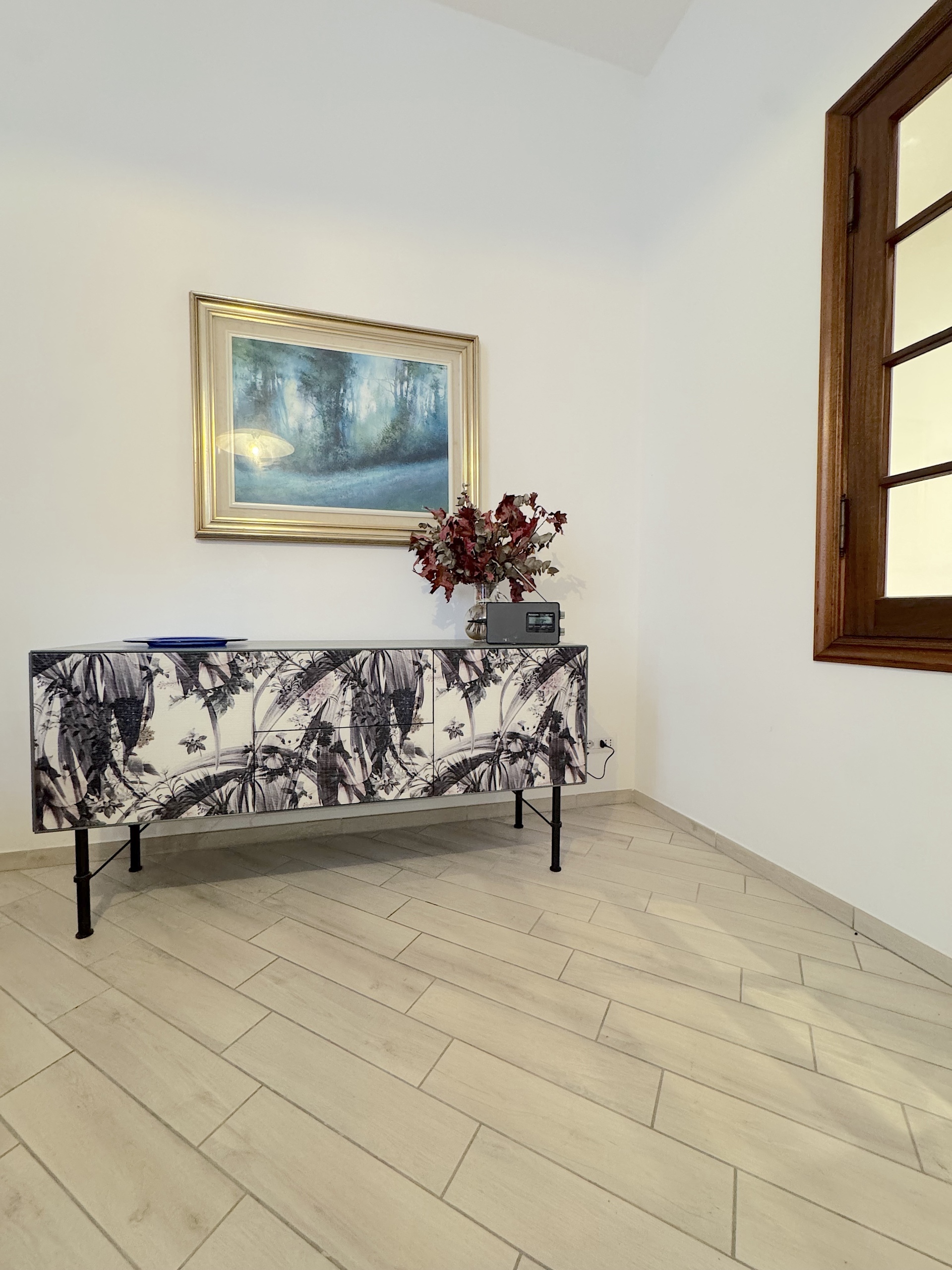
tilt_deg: -1.0
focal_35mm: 14
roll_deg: +0.0
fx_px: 513
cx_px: 476
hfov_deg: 85.7
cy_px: 635
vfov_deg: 102.1
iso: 400
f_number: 2.2
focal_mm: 2.22
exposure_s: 1/50
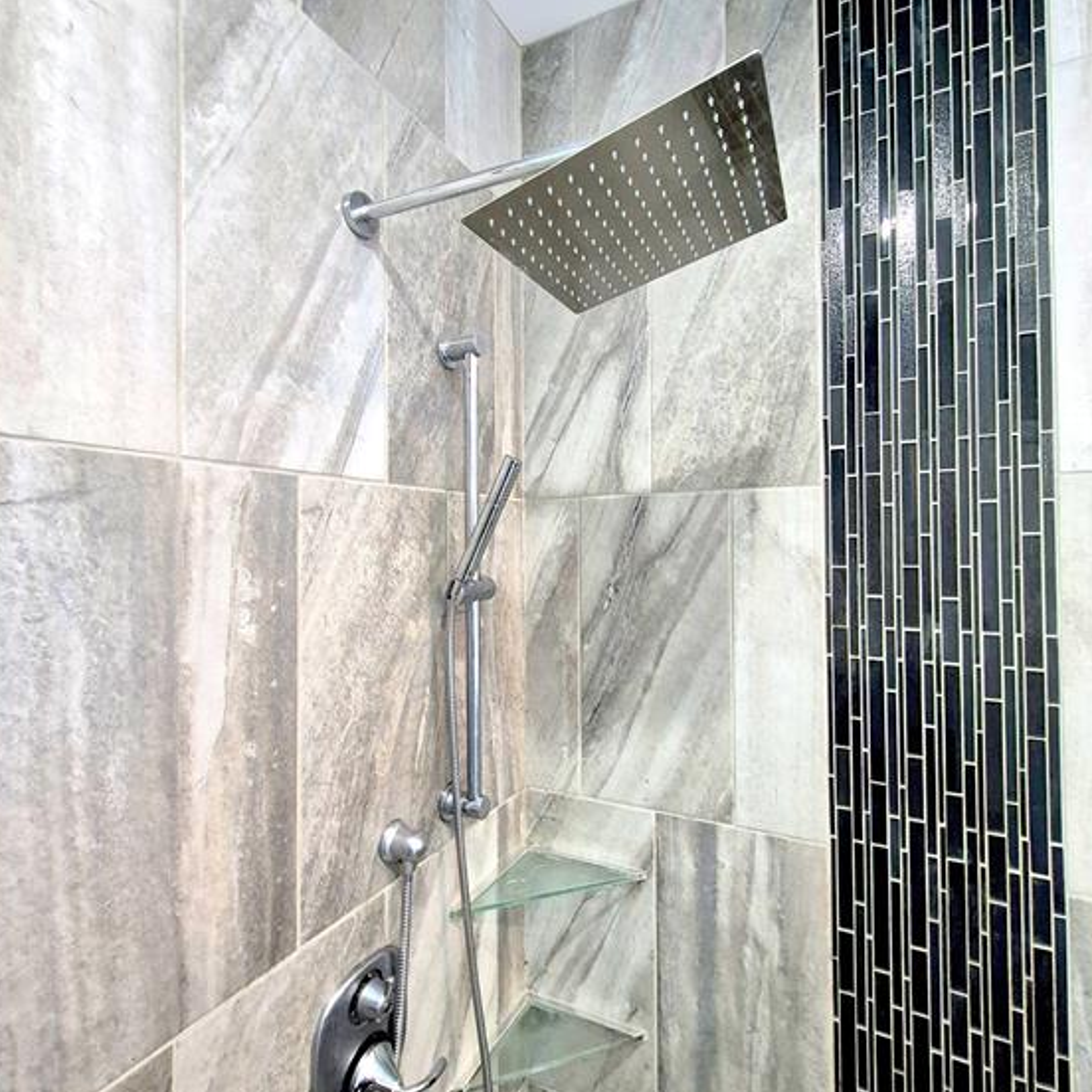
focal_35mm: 16
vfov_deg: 87.4
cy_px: 536
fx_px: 571
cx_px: 556
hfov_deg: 87.4
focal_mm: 1.74
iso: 800
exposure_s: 1/60
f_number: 2.2
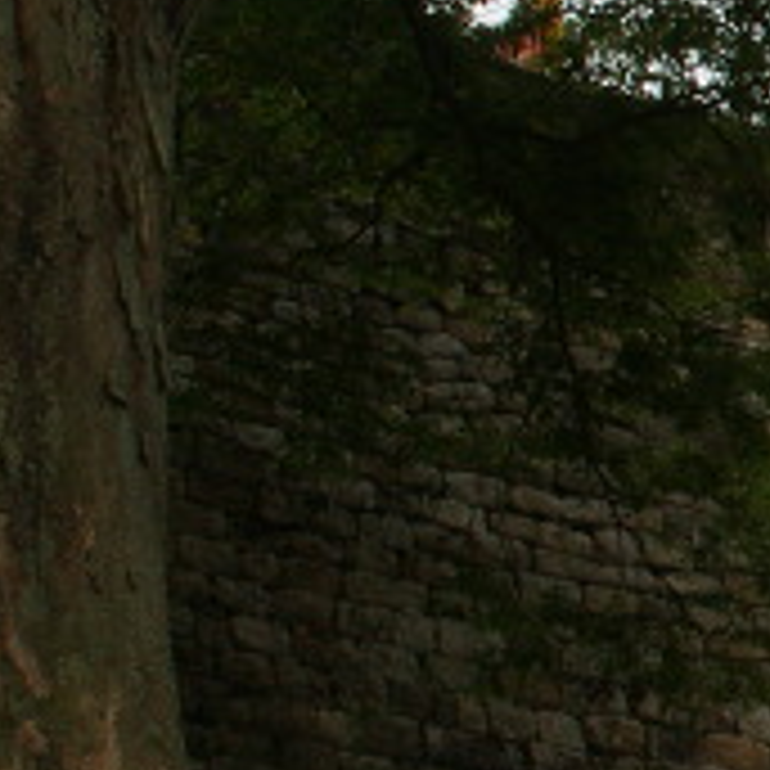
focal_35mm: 197
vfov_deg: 8.9
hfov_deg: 8.3
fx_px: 4958
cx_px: 1718
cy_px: 261
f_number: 11
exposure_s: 1/80
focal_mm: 28
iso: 100
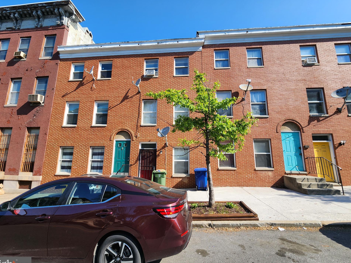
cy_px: 130
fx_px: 142
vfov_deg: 85.7
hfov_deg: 102.1
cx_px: 174
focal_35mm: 14
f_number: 2.2
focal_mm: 2.2
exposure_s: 1/1105
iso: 50
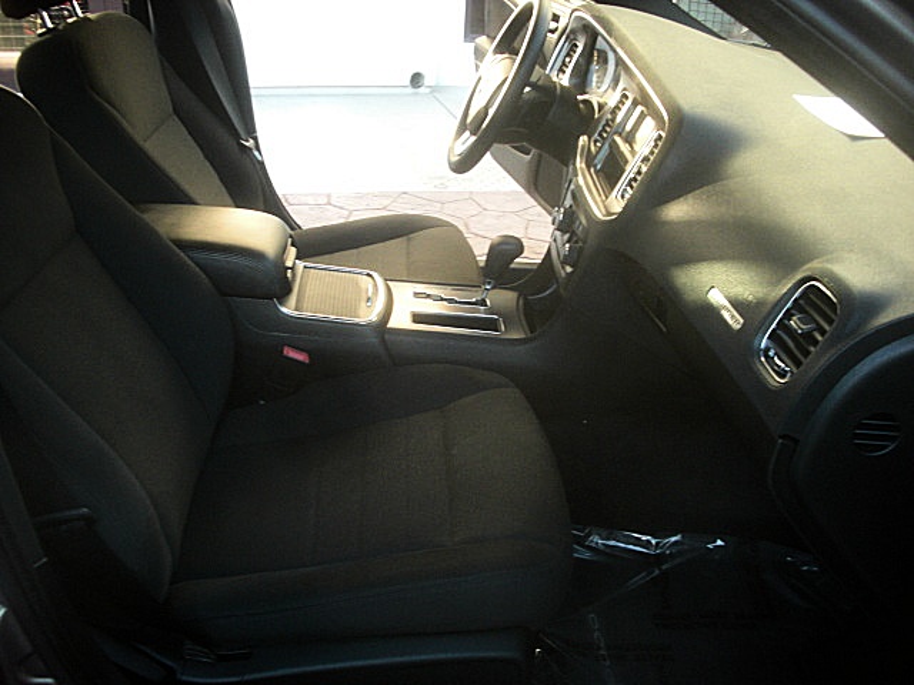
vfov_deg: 39.7
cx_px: 457
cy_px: 342
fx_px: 951
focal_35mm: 36
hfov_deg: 51.4
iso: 200
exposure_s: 1/100
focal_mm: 6.3
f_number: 2.8
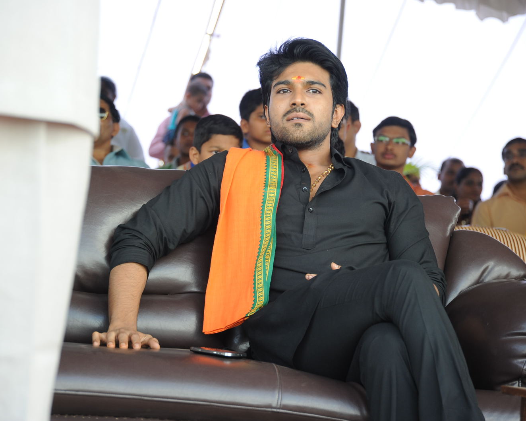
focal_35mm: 136
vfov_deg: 11.3
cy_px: 211
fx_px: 2117
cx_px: 258
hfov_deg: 14.2
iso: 640
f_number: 5.6
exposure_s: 1/125
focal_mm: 120
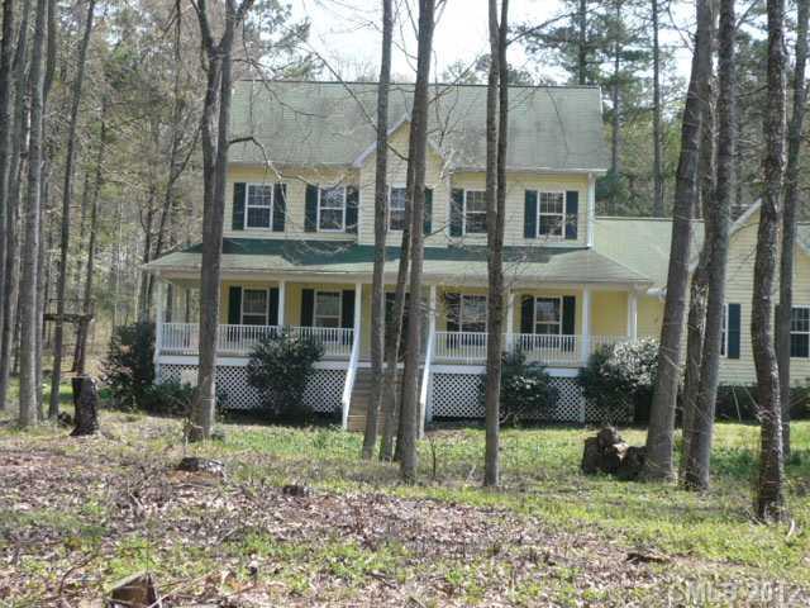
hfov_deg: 26.0
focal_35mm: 75
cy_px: 304
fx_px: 1755
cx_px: 405
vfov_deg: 19.6
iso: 100
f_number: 3.4
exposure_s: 1/400
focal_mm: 8.3
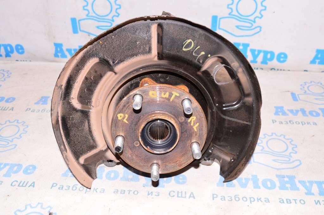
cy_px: 108
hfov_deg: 51.3
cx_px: 162
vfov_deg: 35.4
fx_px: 337
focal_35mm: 38
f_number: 8
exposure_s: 1/125
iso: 1600
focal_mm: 25
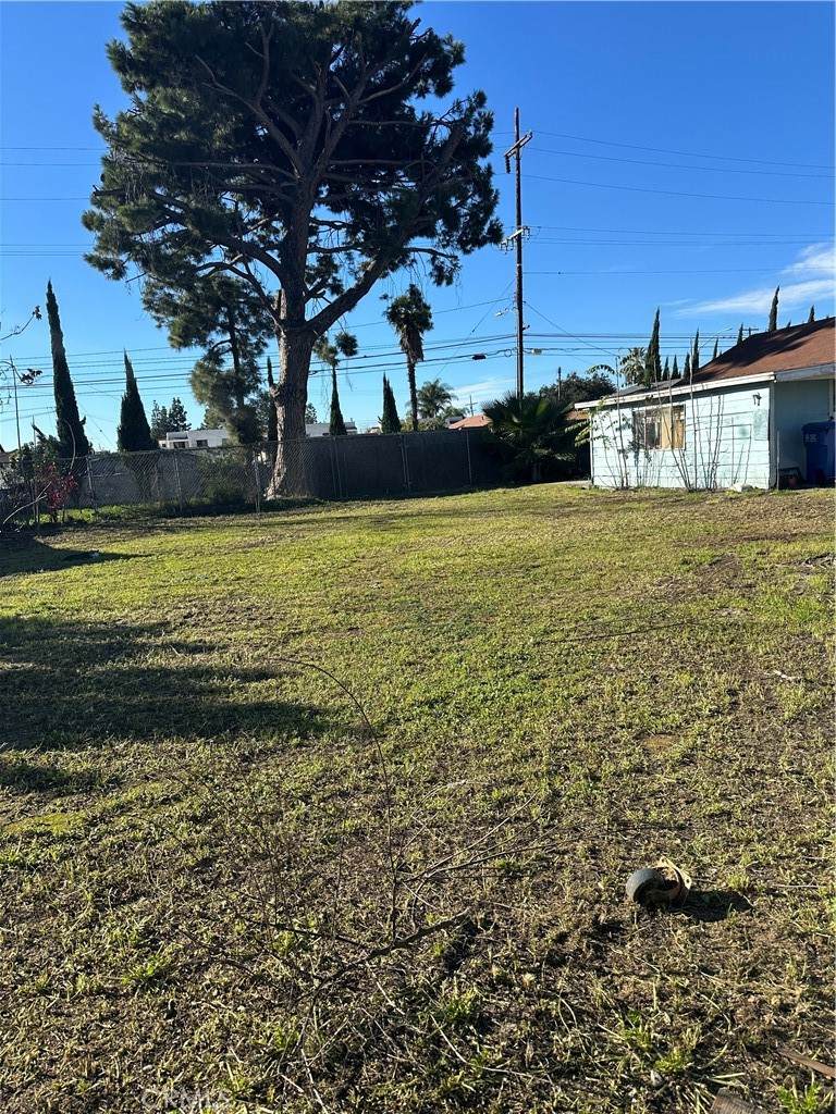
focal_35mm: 24
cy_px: 557
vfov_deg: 71.6
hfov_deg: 56.8
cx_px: 418
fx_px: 773
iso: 80
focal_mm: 6.86
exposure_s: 1/2809
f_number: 1.78
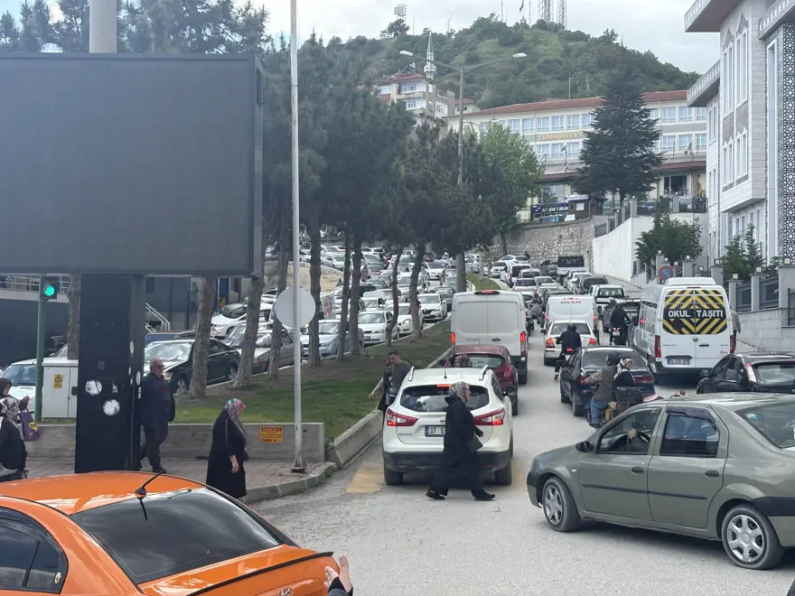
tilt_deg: +2.6
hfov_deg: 36.8
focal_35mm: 52
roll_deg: -0.7
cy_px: 298
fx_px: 1194
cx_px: 398
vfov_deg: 28.0
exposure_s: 1/1453
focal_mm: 5.96
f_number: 1.6
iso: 50
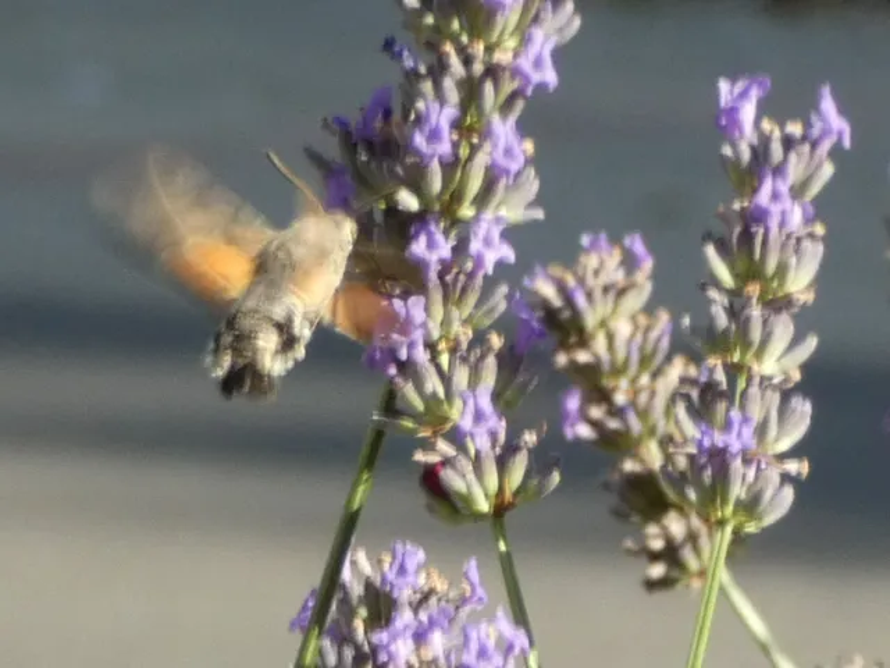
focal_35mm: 205
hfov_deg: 9.7
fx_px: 5271
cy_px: 334
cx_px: 445
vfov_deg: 7.2
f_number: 5.5
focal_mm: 36.8
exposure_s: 1/80
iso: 125
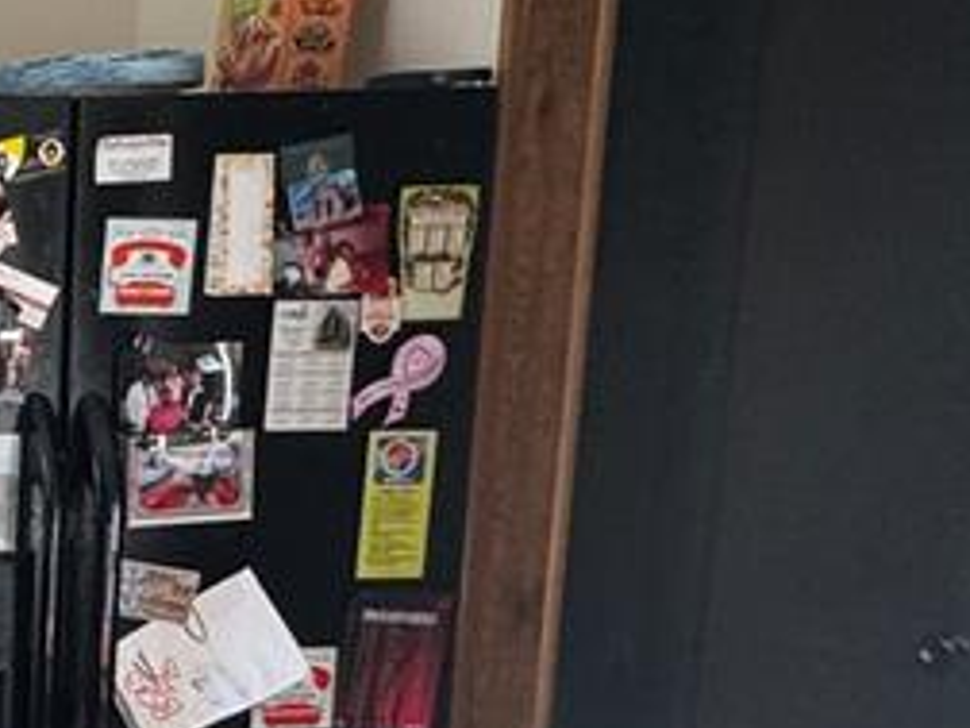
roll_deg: +0.3
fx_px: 1597
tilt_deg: -6.9
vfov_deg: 25.5
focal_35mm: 57
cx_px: -720
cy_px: 478
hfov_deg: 22.4
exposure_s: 1/99
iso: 200
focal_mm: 2.22
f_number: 2.2
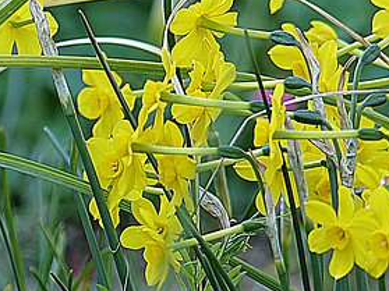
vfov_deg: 1.4
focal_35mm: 1100
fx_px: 12356
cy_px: 128
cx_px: 252
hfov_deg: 1.8
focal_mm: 108
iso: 100
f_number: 4
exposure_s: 1/200
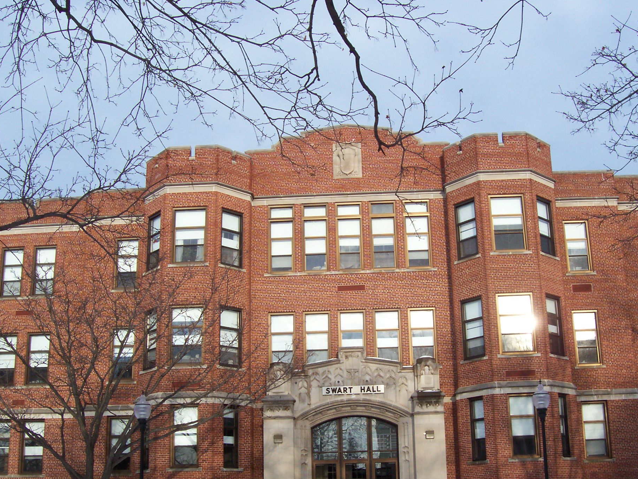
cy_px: 301
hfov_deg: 43.8
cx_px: 357
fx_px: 792
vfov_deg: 33.4
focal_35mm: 43
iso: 80
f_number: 5.1
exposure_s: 1/297
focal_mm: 5.6
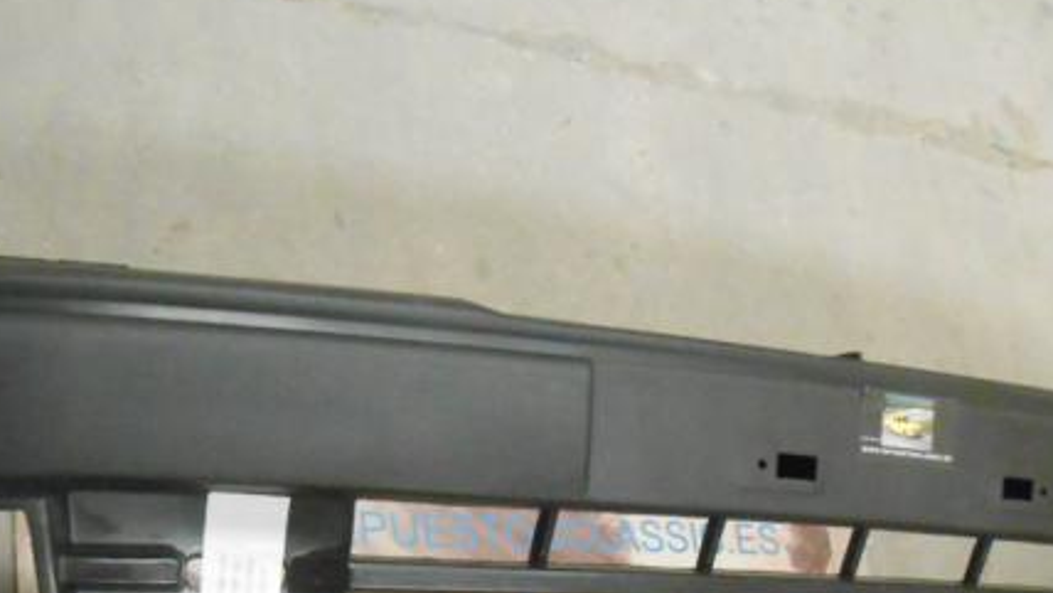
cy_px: 583
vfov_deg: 21.9
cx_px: 472
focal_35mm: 53
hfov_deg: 39.1
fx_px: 1480
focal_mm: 4.6
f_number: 3.5
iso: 800
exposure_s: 1/15
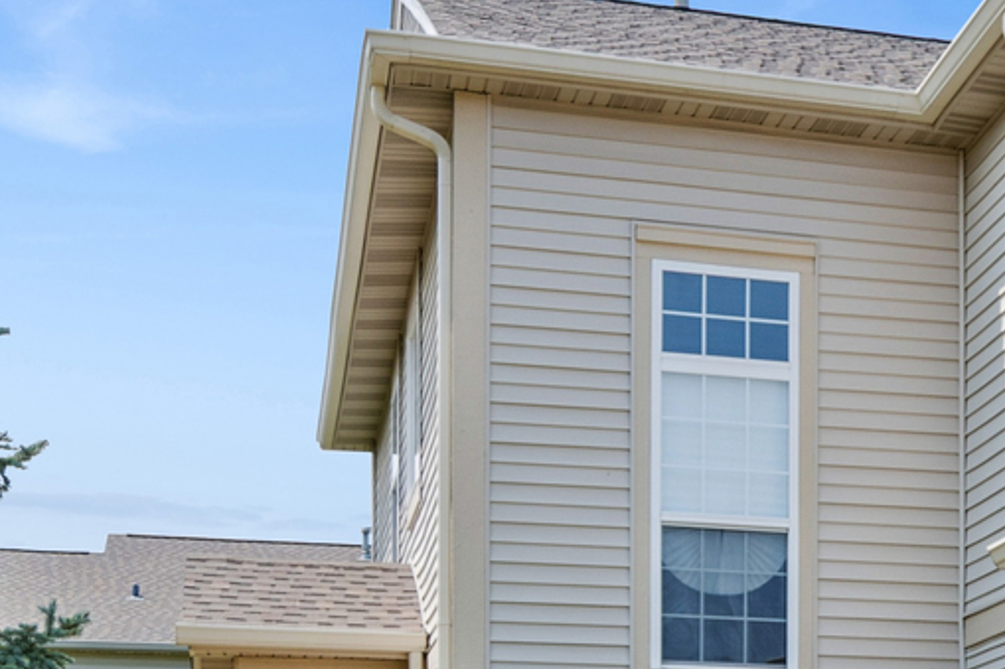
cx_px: 1001
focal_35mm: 72
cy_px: 557
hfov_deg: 26.7
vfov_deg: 18.8
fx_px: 1998
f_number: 8
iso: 250
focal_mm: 15
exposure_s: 1/320
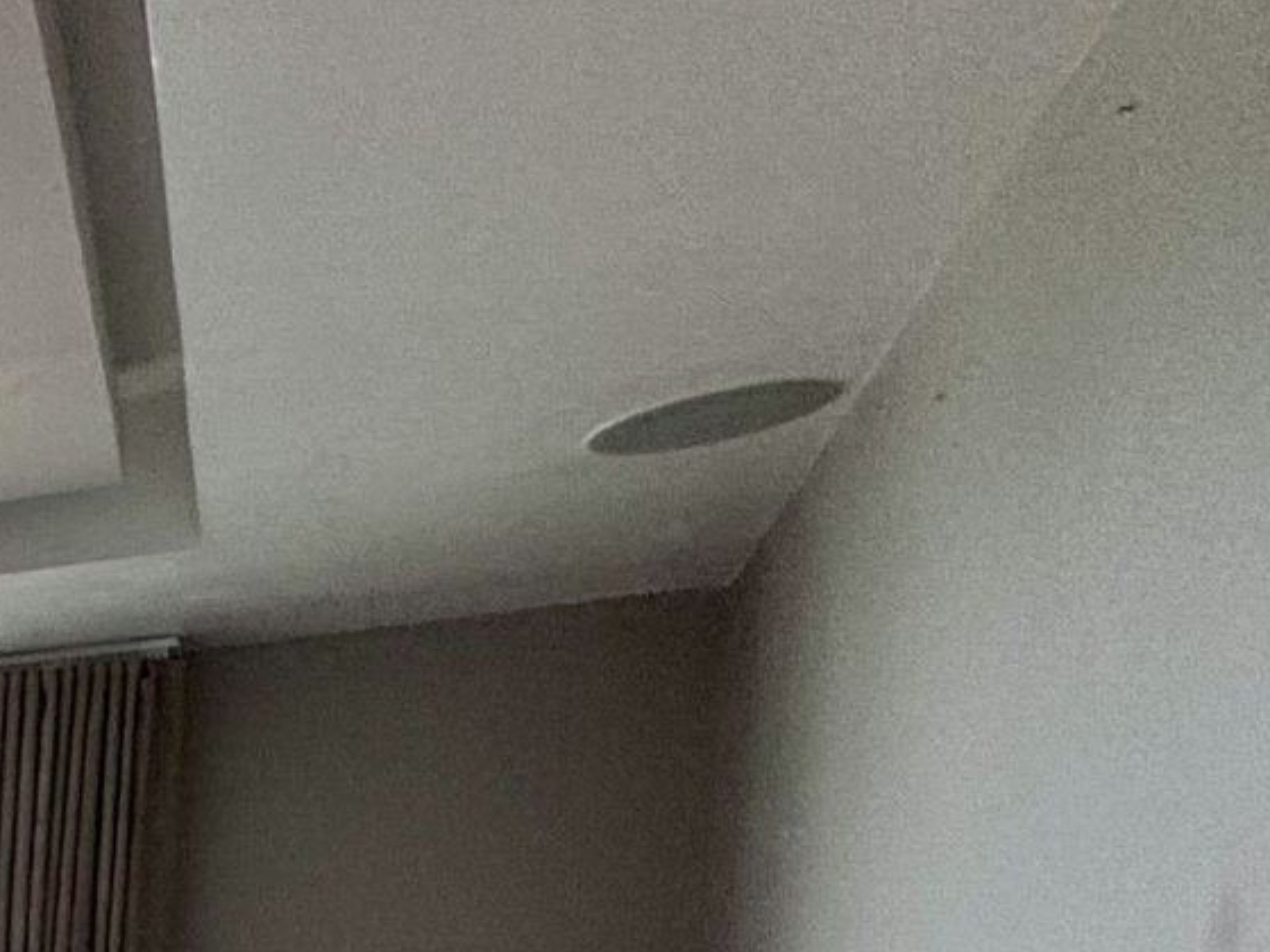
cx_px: -1522
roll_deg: -1.5
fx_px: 2348
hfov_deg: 17.0
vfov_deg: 19.9
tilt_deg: -5.1
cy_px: 1428
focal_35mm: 64
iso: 64
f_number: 2.2
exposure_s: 1/120
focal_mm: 2.22
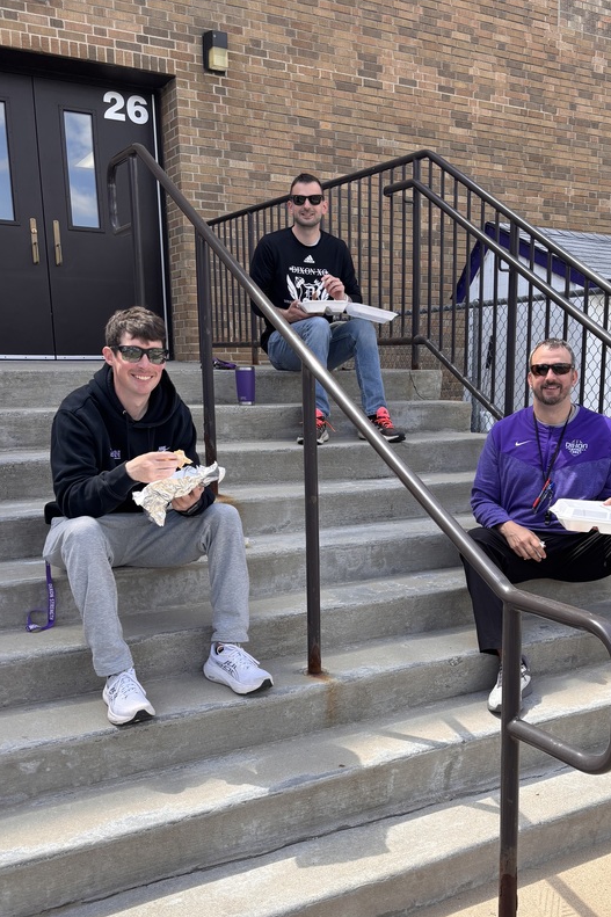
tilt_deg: -12.6
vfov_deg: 54.1
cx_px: 376
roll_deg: +0.3
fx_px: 891
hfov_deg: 37.6
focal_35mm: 35
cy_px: 546
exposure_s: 1/1047
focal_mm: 5.96
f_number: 1.6
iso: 50
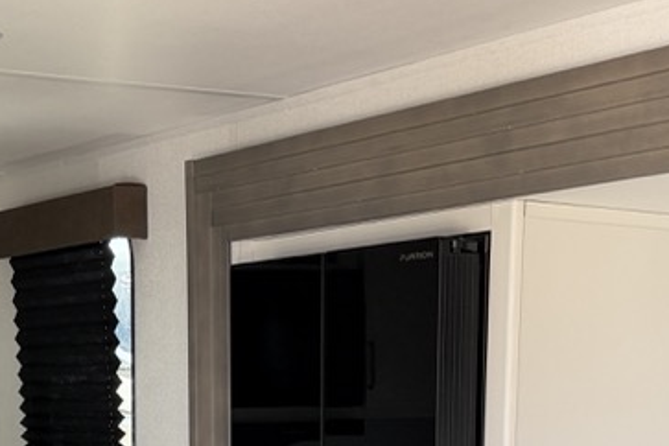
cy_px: 623
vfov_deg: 14.7
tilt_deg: -9.6
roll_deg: +0.1
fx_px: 1635
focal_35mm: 88
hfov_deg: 23.0
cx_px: 219
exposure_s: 1/121
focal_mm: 6.76
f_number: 1.78
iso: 160
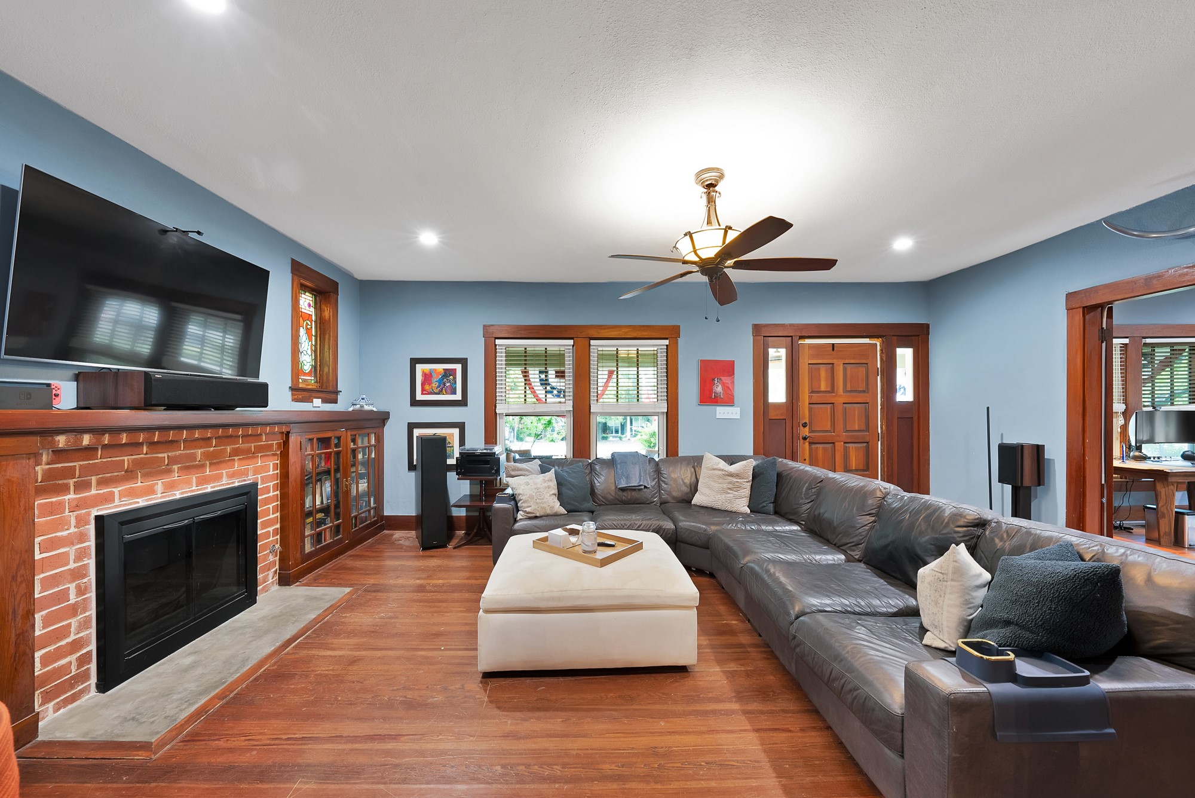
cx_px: 598
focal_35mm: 12
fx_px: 398
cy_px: 399
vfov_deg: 90.1
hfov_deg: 112.6
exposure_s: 1.6
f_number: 9
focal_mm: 12
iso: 640
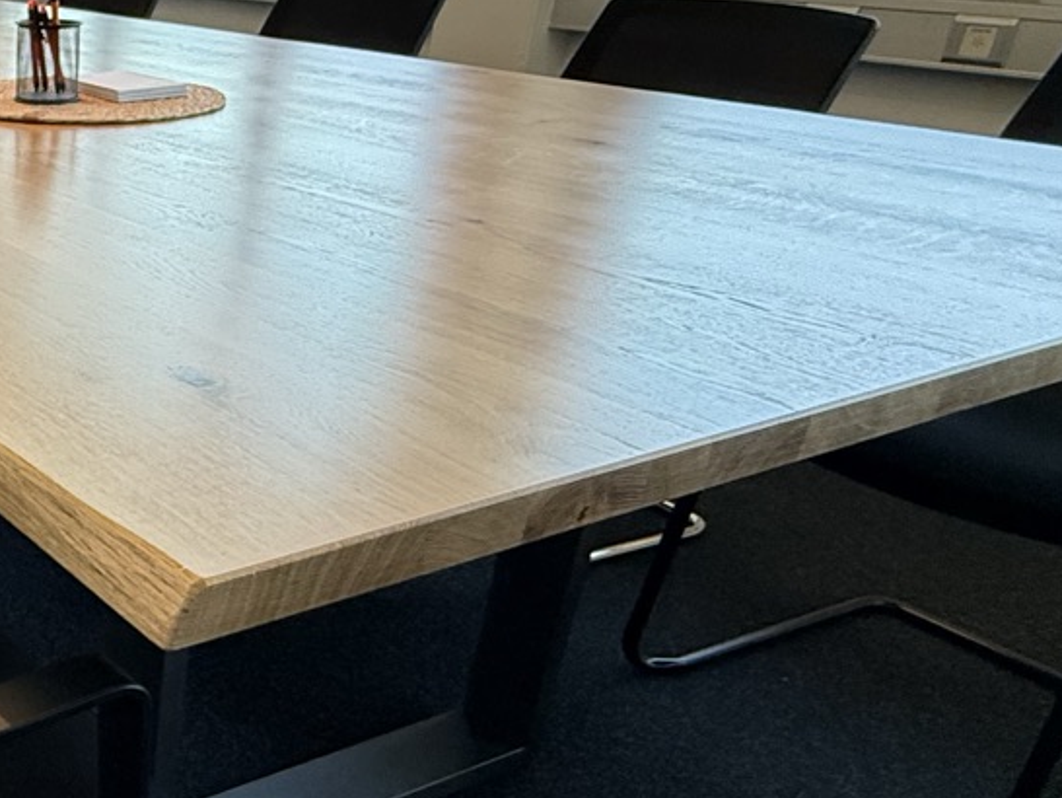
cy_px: 533
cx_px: -82
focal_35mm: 41
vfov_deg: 34.8
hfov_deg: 38.6
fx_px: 1258
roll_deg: +1.3
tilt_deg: -27.1
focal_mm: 2.22
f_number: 2.2
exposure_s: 1/99
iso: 320
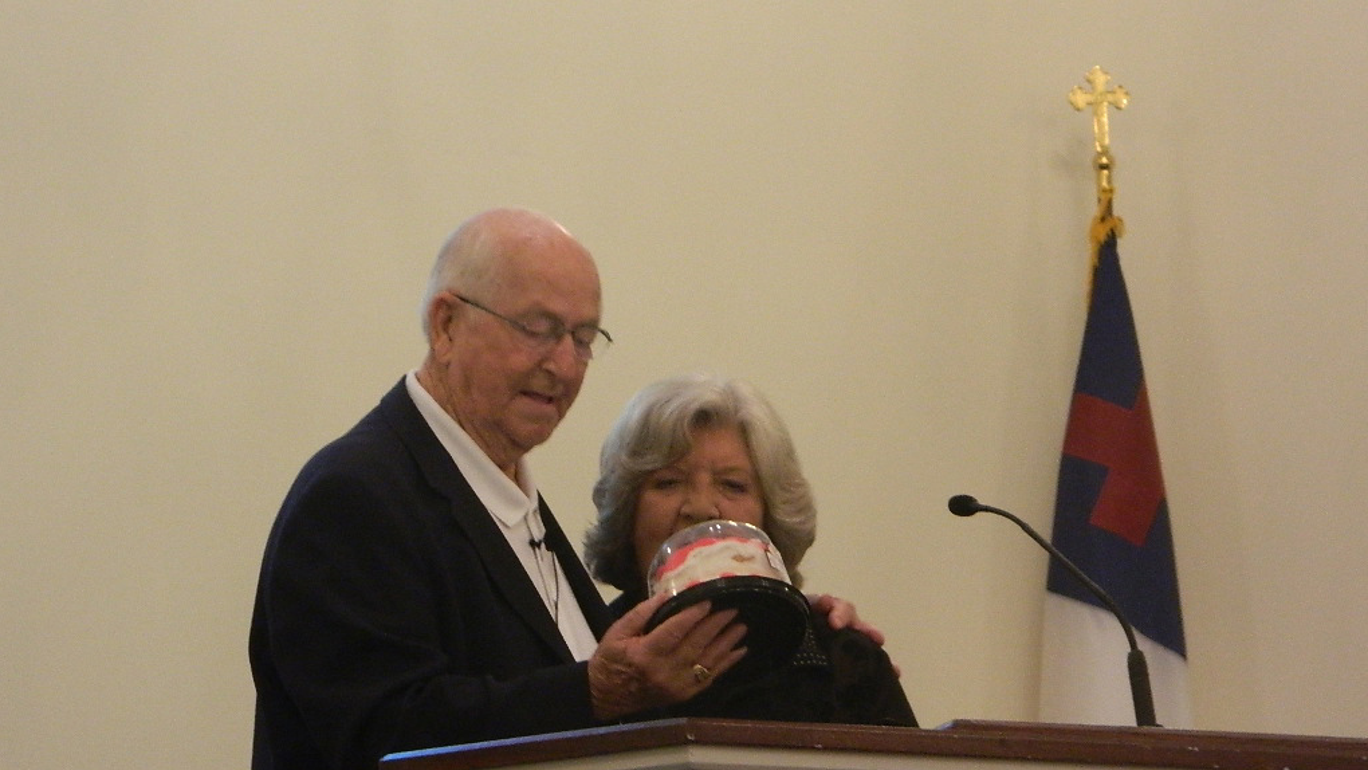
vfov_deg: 4.0
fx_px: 11028
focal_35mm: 304
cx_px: 684
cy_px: 397
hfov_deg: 7.1
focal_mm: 50
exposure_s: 1/13
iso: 400
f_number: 5.6
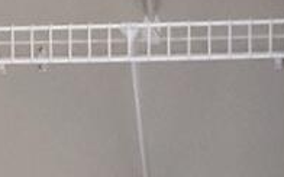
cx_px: 51
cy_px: 328
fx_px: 1330
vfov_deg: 7.4
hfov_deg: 12.1
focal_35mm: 172
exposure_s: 1/60
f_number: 2.4
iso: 320
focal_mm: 3.3
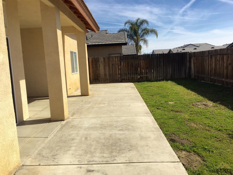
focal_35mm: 29
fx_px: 195
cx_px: 116
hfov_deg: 61.7
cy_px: 88
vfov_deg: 48.2
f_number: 2.2
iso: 32
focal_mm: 4.15
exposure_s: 1/2639
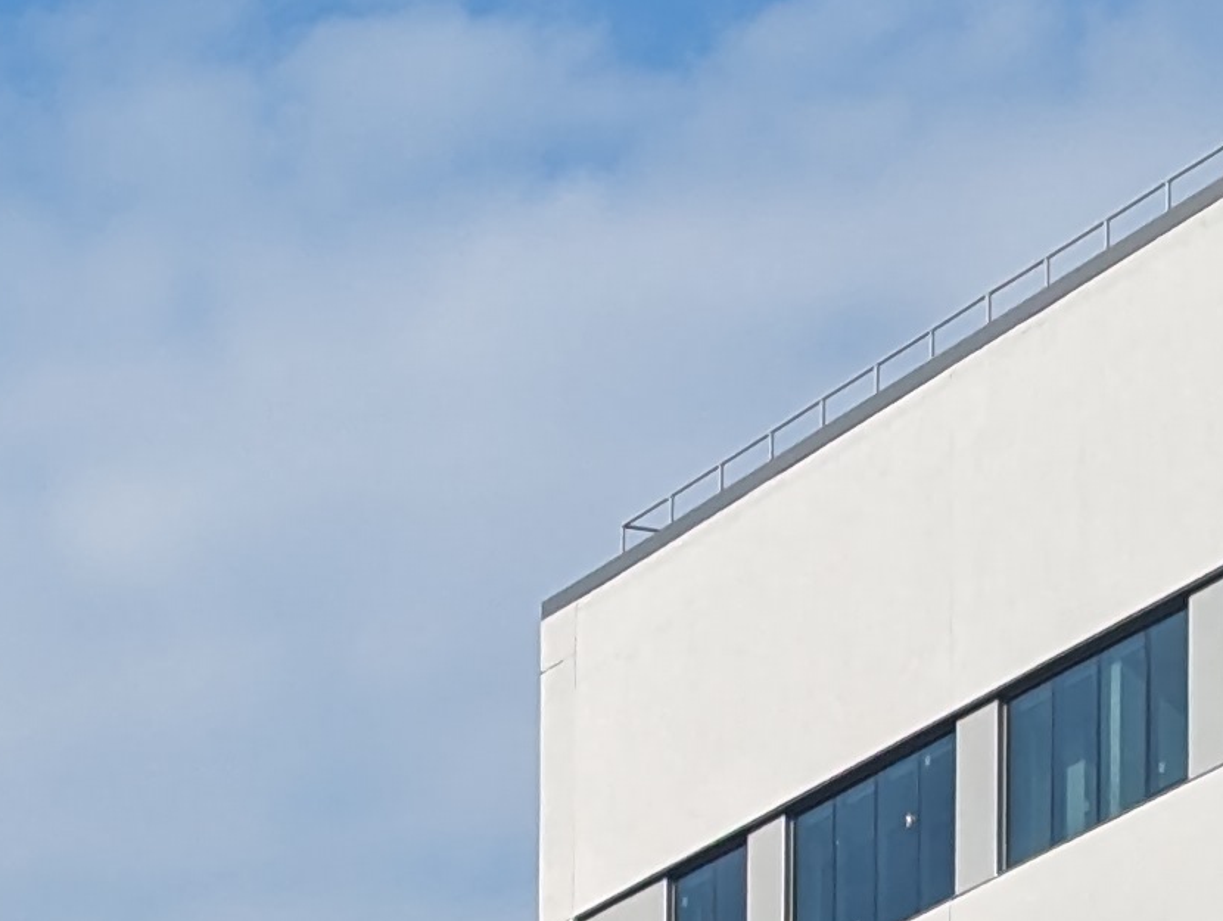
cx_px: 345
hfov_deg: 8.4
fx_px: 8350
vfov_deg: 6.1
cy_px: 2025
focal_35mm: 236
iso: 38
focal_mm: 6.81
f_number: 1.85
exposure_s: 1/2304
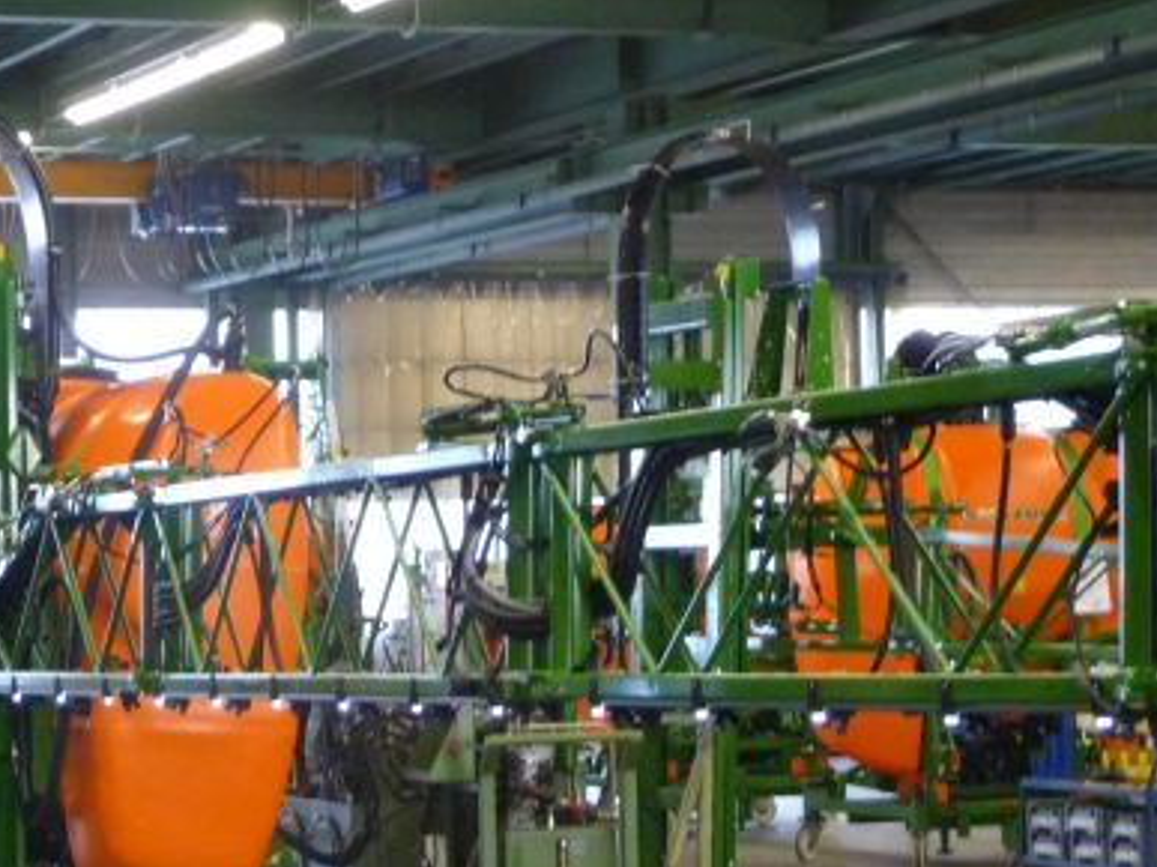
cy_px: 580
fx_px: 4010
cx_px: 320
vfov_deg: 12.3
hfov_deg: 16.4
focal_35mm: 120
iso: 400
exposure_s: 1/15
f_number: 4.4
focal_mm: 9.8
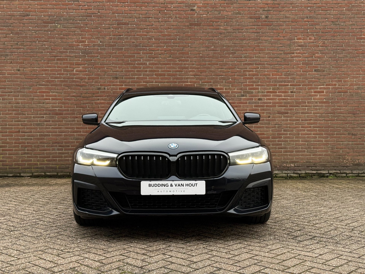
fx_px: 506
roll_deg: +0.3
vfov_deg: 30.3
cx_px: 182
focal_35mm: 48
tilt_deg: -1.8
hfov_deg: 39.7
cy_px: 137
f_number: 1.78
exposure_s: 1/70
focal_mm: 6.76
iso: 80
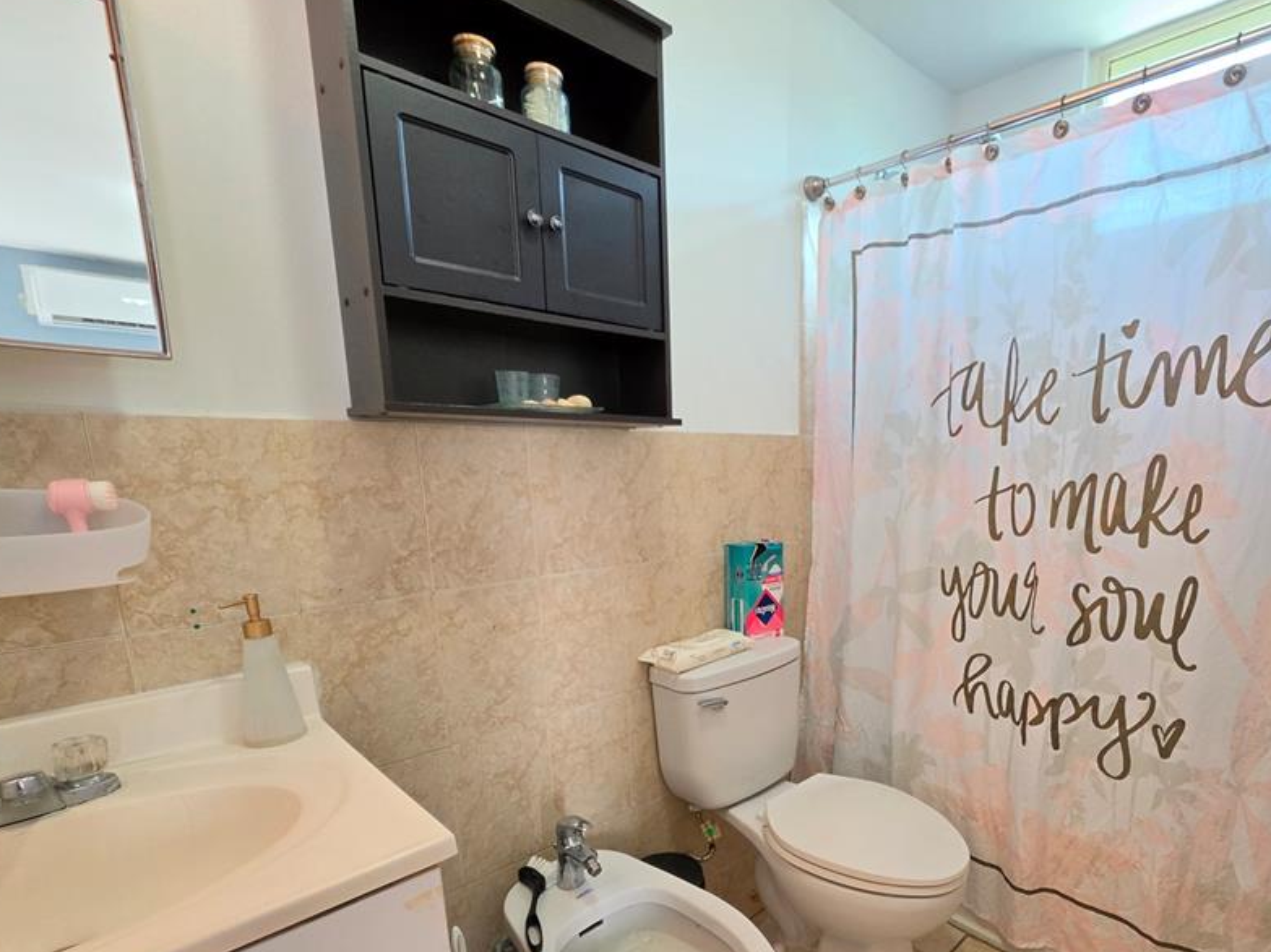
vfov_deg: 73.3
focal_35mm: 17
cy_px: 602
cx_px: 781
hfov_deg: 89.5
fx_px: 624
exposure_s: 1/120
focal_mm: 2.2
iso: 200
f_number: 1.9
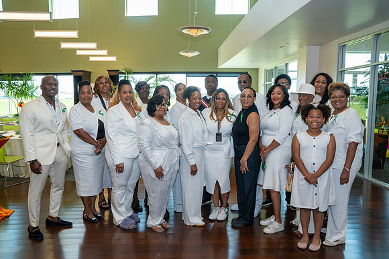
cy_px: 130
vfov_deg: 45.0
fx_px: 313
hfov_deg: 63.6
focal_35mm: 29
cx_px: 194
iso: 500
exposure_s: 1/160
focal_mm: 29
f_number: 5.6
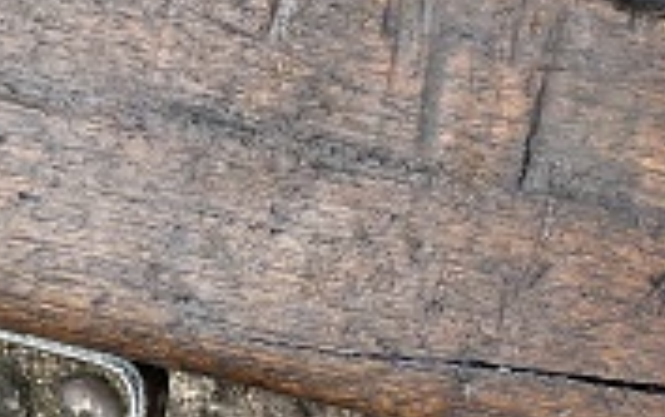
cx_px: 549
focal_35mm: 145
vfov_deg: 9.1
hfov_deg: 14.3
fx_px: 2630
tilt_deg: -84.5
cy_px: 205
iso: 32
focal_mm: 4.2
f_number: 1.6
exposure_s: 1/303
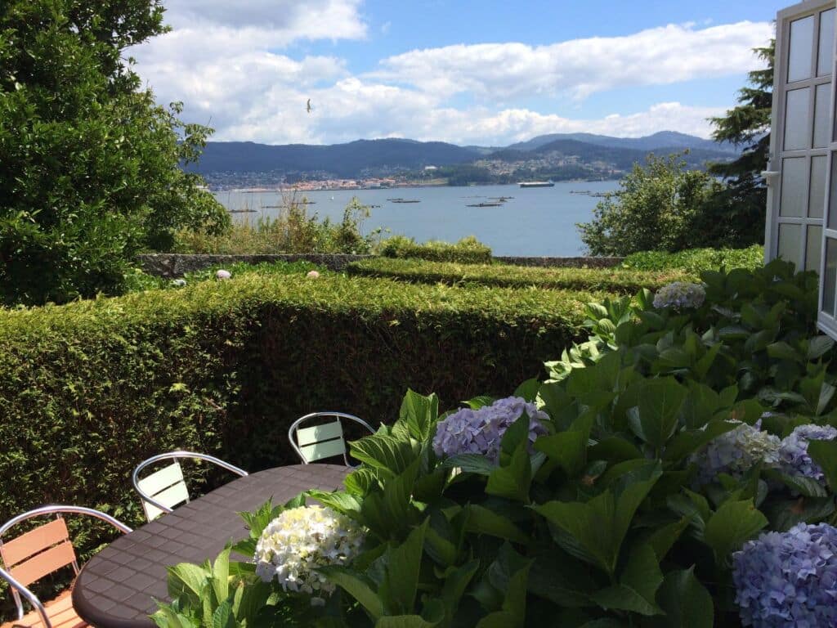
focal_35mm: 30
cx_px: 418
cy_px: 314
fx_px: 725
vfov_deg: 46.8
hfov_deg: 60.0
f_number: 2.2
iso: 32
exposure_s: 1/2160
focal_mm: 4.12
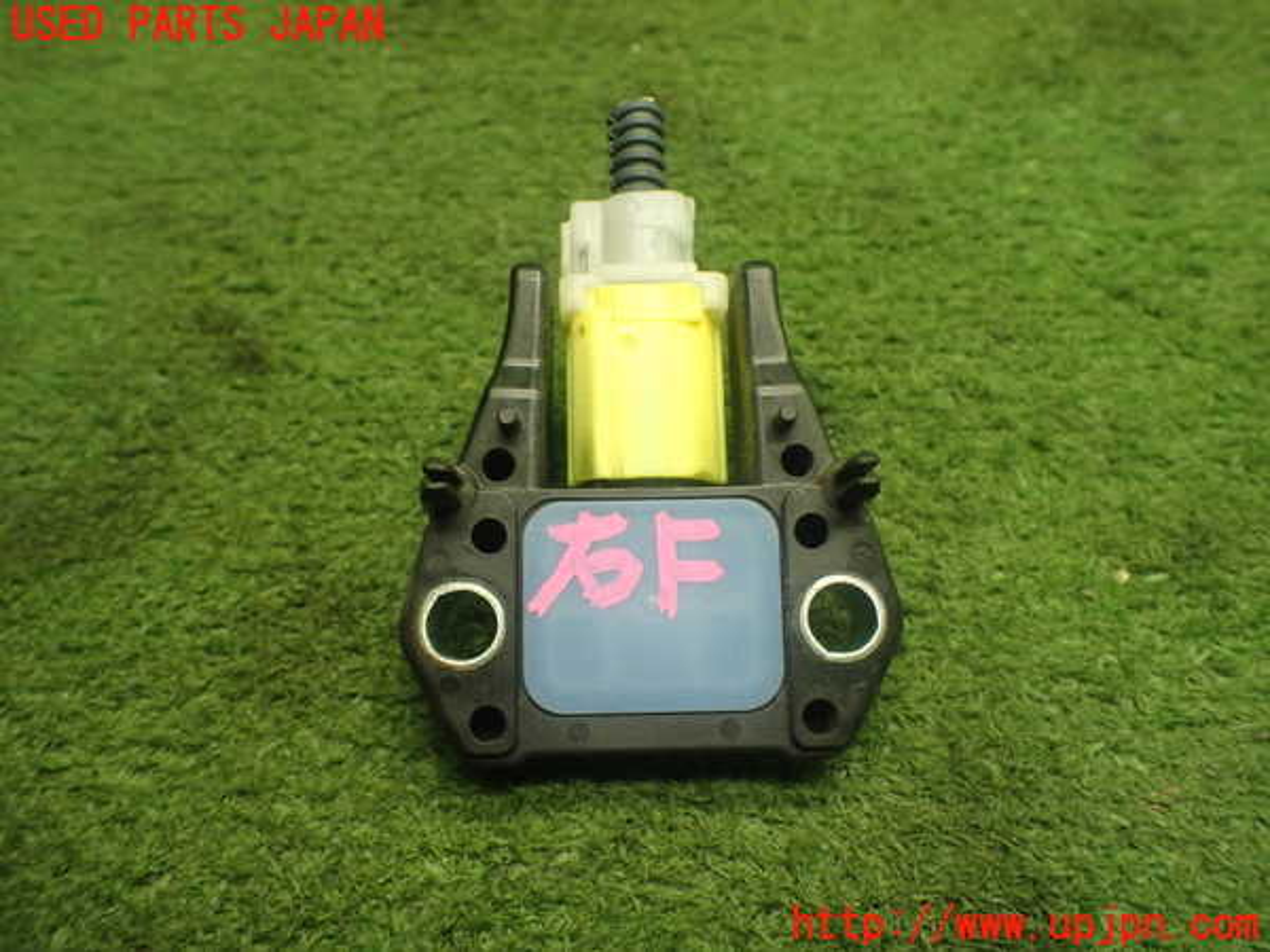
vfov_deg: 46.8
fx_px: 1101
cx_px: 635
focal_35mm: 30
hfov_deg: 60.0
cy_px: 476
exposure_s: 1/125
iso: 500
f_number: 2.3
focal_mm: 5.4
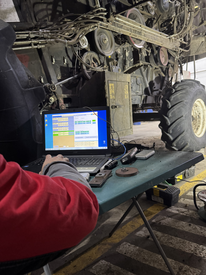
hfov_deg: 56.8
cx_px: 103
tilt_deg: -7.9
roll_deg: +4.0
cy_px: 138
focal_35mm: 24
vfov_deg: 71.6
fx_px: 190
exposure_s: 1/41
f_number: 1.78
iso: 640
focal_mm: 6.76
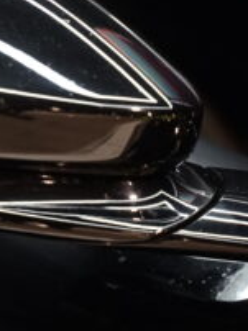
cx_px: -53
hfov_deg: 5.8
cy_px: 56
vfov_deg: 7.7
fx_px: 2451
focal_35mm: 256
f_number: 2.8
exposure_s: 1/60
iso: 1250
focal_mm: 70
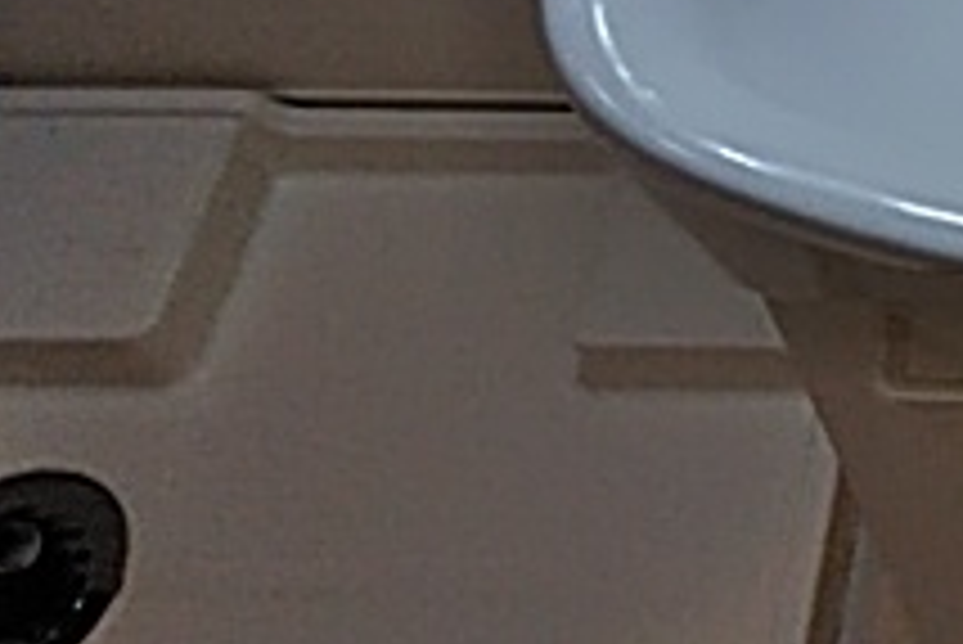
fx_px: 2248
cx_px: 1436
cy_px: -216
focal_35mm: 84
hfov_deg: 20.7
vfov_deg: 15.4
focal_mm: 3.46
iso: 219
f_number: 2.2
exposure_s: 1/60
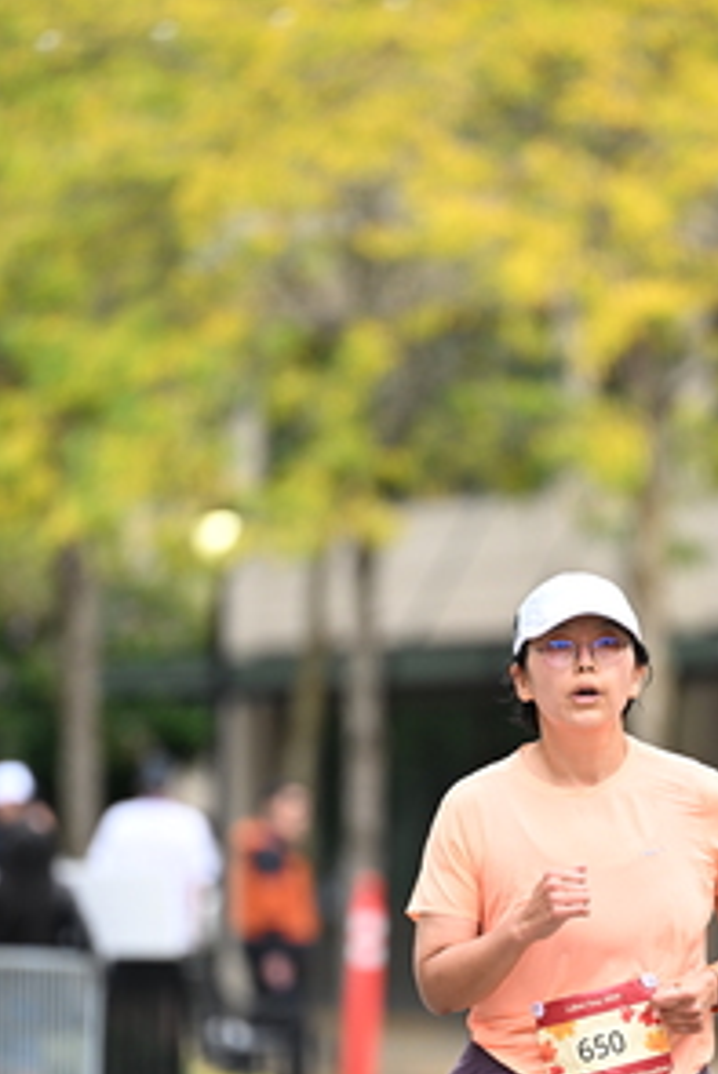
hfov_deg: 3.7
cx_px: 563
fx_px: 11145
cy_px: 779
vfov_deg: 5.5
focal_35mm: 373
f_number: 2.8
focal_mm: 200
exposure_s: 1/1600
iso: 640
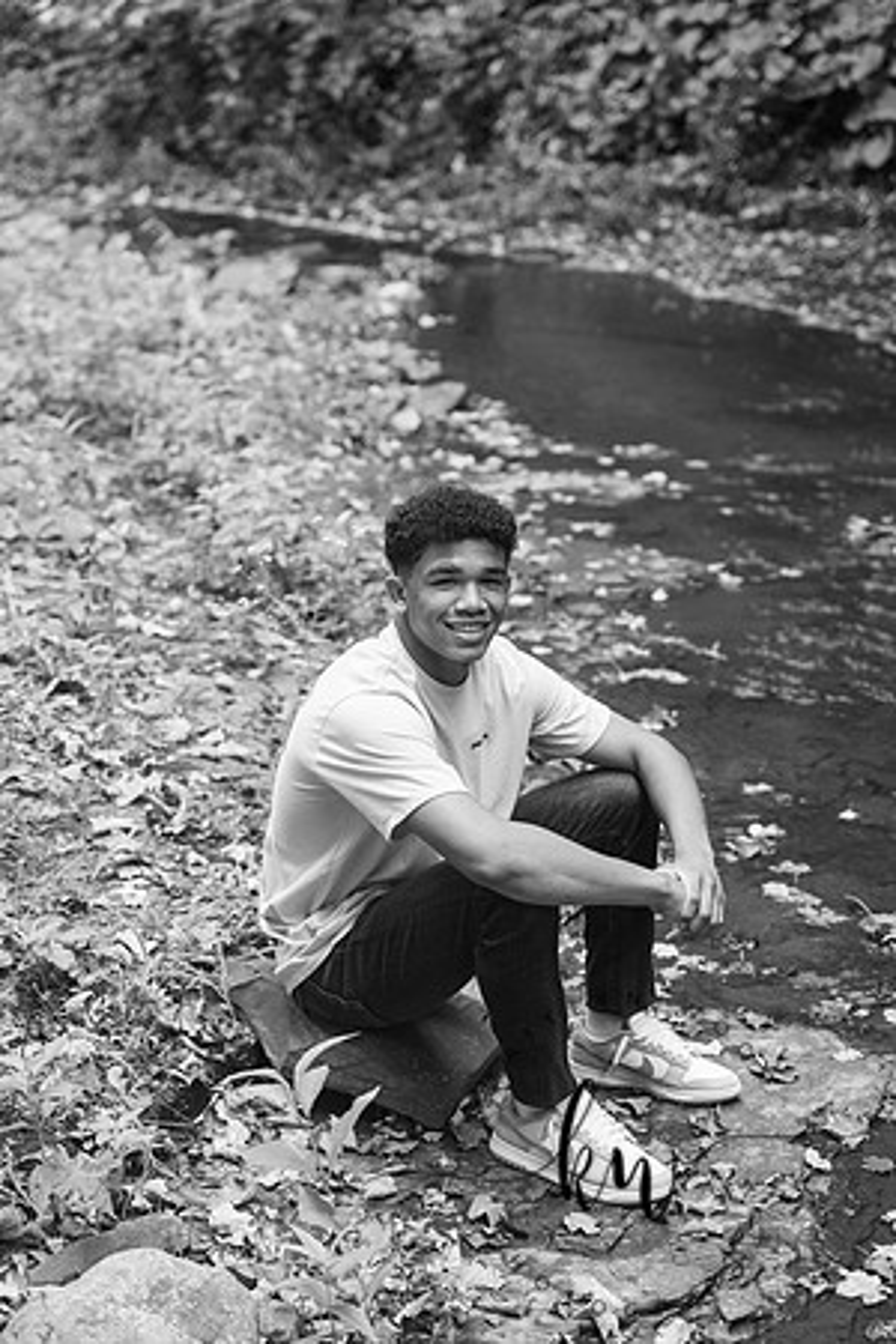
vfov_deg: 28.8
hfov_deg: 19.5
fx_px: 2613
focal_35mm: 70
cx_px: 448
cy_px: 672
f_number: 3.5
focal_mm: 70
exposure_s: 1/250
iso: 500
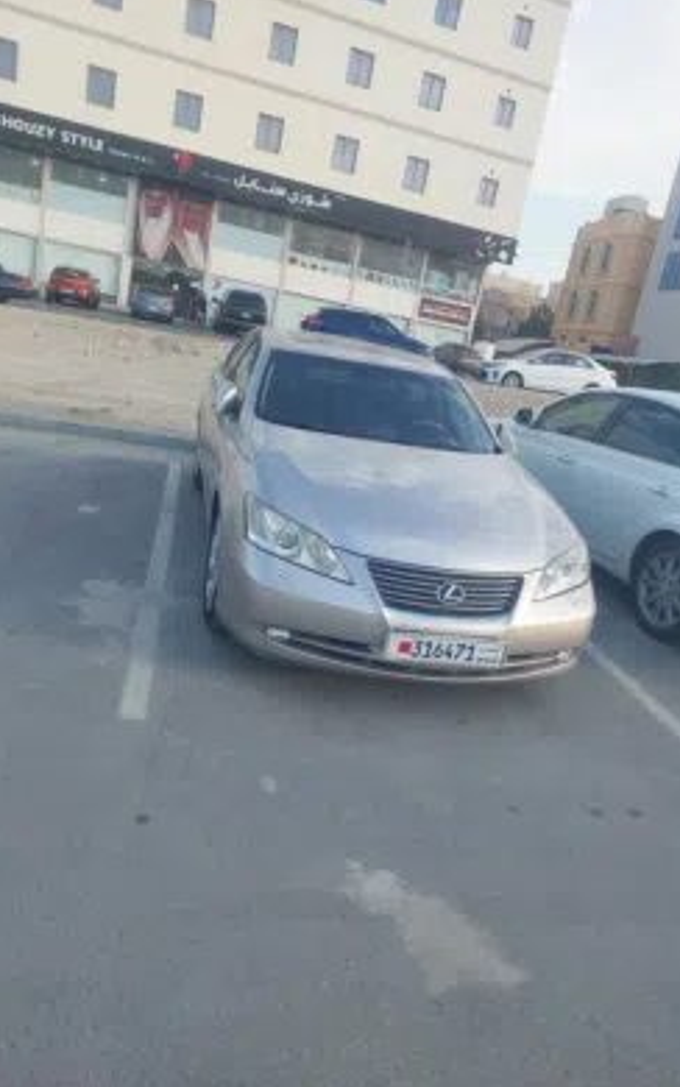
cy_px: 535
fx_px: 741
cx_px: 318
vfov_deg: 72.5
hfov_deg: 49.3
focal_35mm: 25
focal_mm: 5.06
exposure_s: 1/211
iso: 25
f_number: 1.8
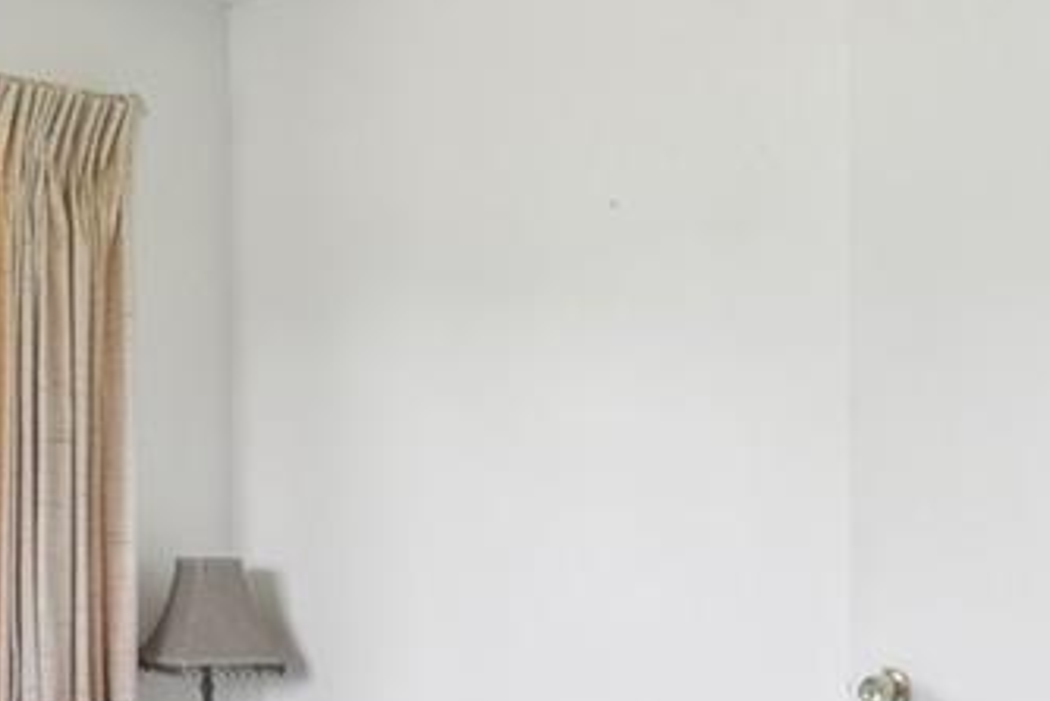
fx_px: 1955
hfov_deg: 29.9
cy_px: 563
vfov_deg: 20.1
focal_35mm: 67
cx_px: 358
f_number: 8
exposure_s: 1/40
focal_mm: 14
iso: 200
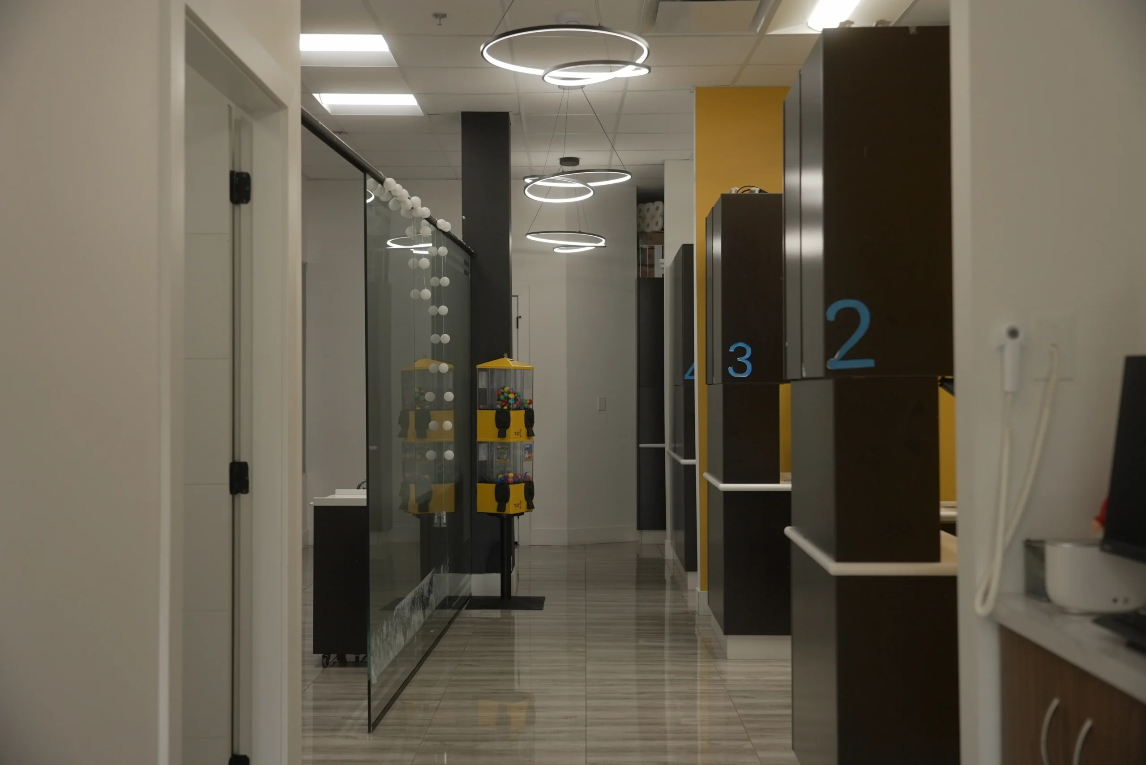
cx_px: 573
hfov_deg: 51.9
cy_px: 382
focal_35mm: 37
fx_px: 1178
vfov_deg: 36.0
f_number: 3.5
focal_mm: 37
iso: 800
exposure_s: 1/400
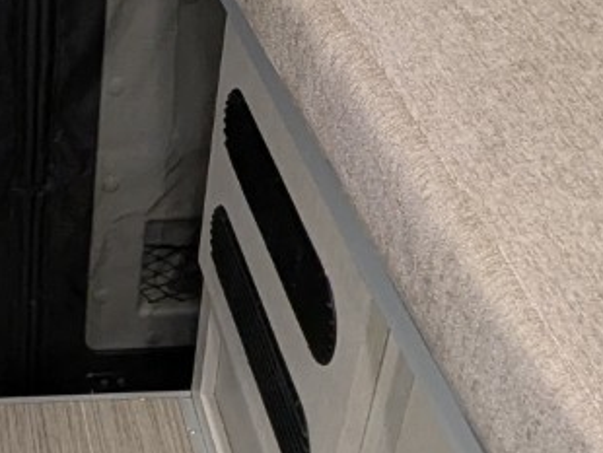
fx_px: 1255
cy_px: 138
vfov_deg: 20.4
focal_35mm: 72
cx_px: -83
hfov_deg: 24.9
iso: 303
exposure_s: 1/59.9
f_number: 2.2
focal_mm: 2.35
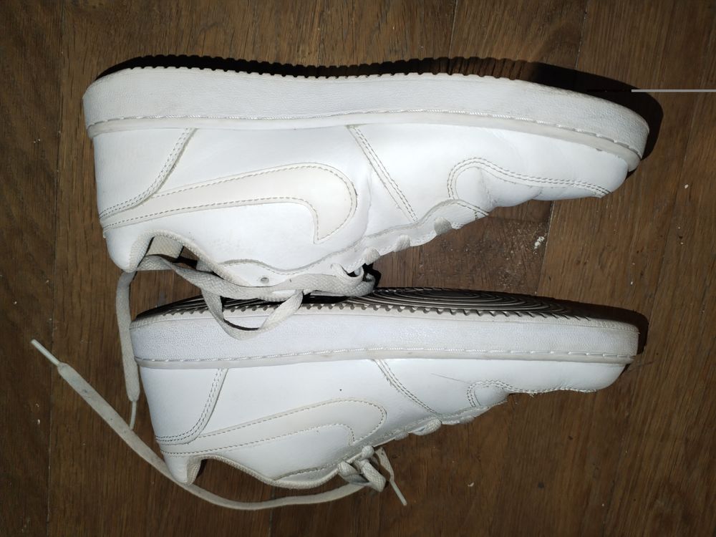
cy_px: 268
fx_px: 538
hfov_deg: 67.3
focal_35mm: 26
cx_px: 358
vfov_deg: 53.1
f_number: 1.8
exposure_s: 1/33.3
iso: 368
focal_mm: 4.75
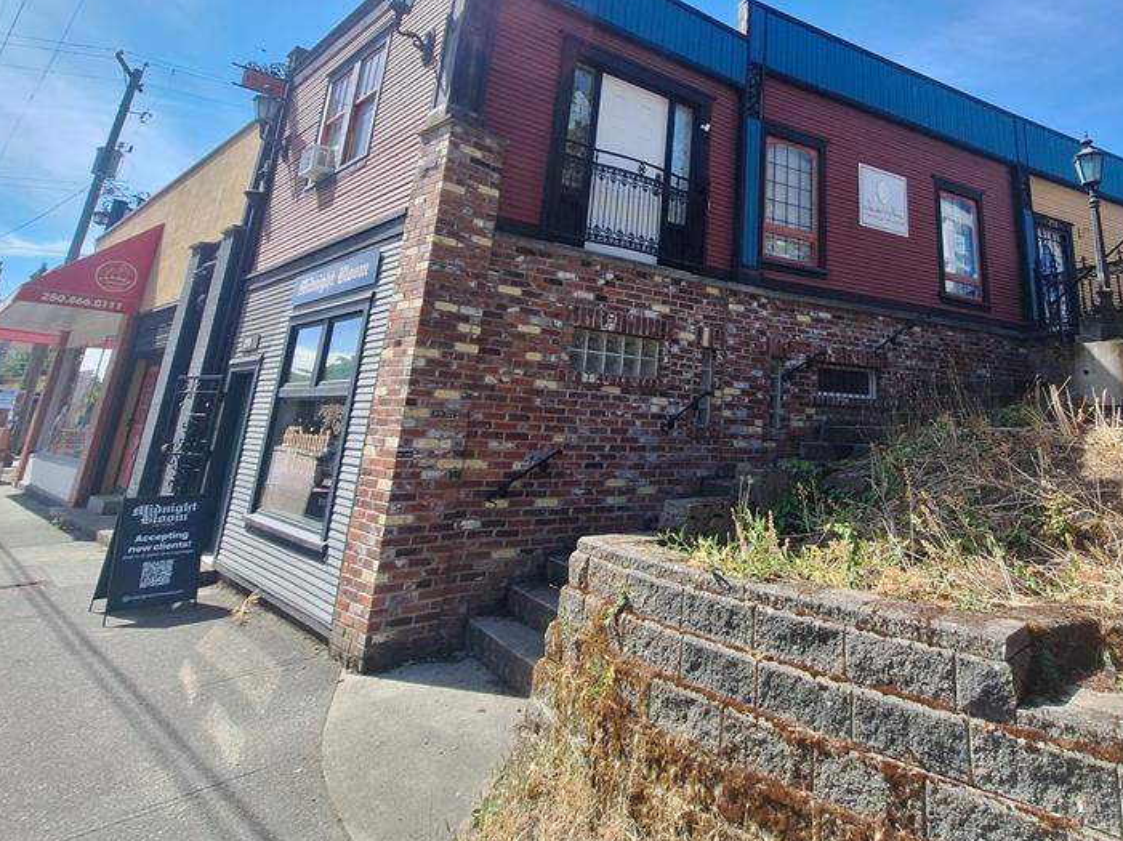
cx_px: 727
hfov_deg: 82.4
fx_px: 616
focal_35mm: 19
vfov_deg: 66.1
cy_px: 256
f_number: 2.2
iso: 40
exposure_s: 1/1724
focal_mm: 1.74
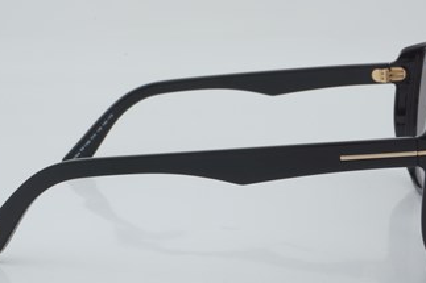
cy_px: 153
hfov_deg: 21.9
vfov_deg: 14.7
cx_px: 223
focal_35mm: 93
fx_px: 1100
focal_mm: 50
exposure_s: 1/4
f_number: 29
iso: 100
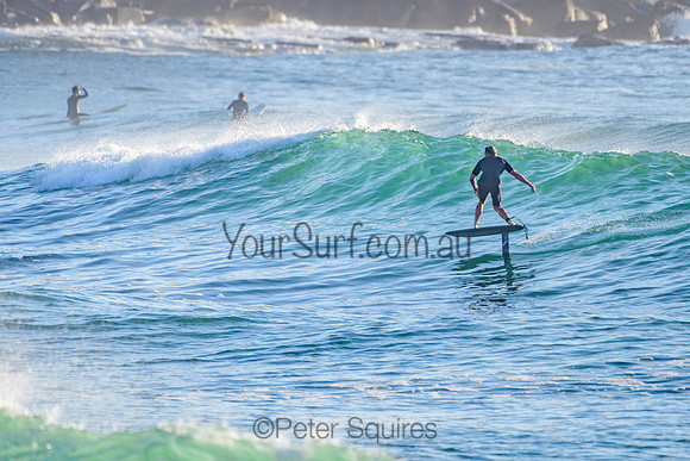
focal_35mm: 613
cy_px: 185
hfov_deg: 3.4
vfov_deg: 2.2
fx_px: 11747
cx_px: 409
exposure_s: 1/2000
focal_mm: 500
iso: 250
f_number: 5.6
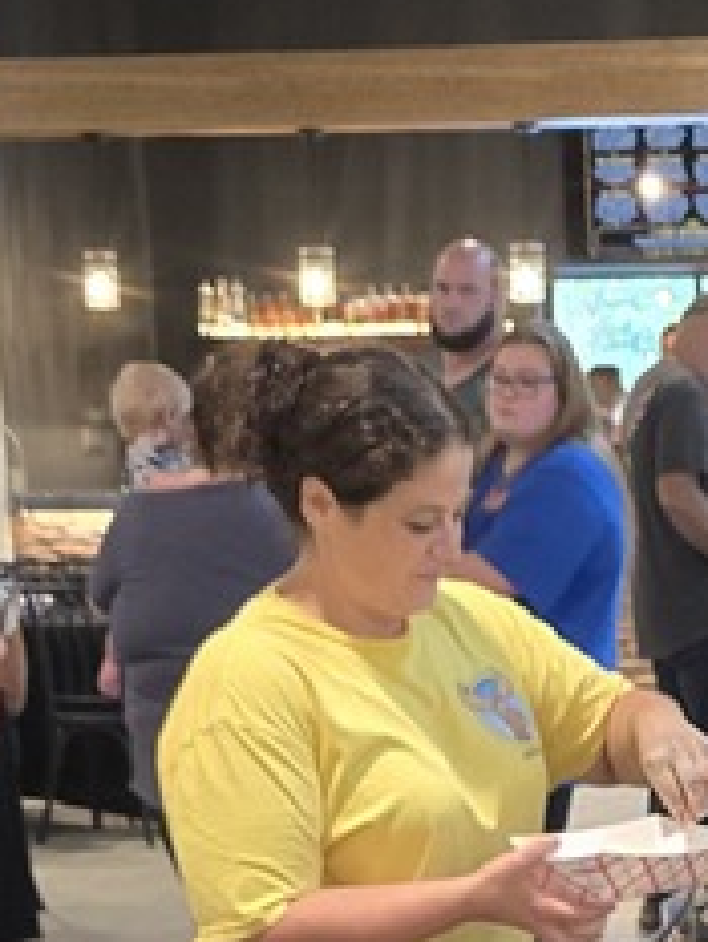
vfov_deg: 17.8
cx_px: 607
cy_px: 1330
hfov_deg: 14.5
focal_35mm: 101
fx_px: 2752
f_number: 1.7
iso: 640
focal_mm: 6.3
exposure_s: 1/60
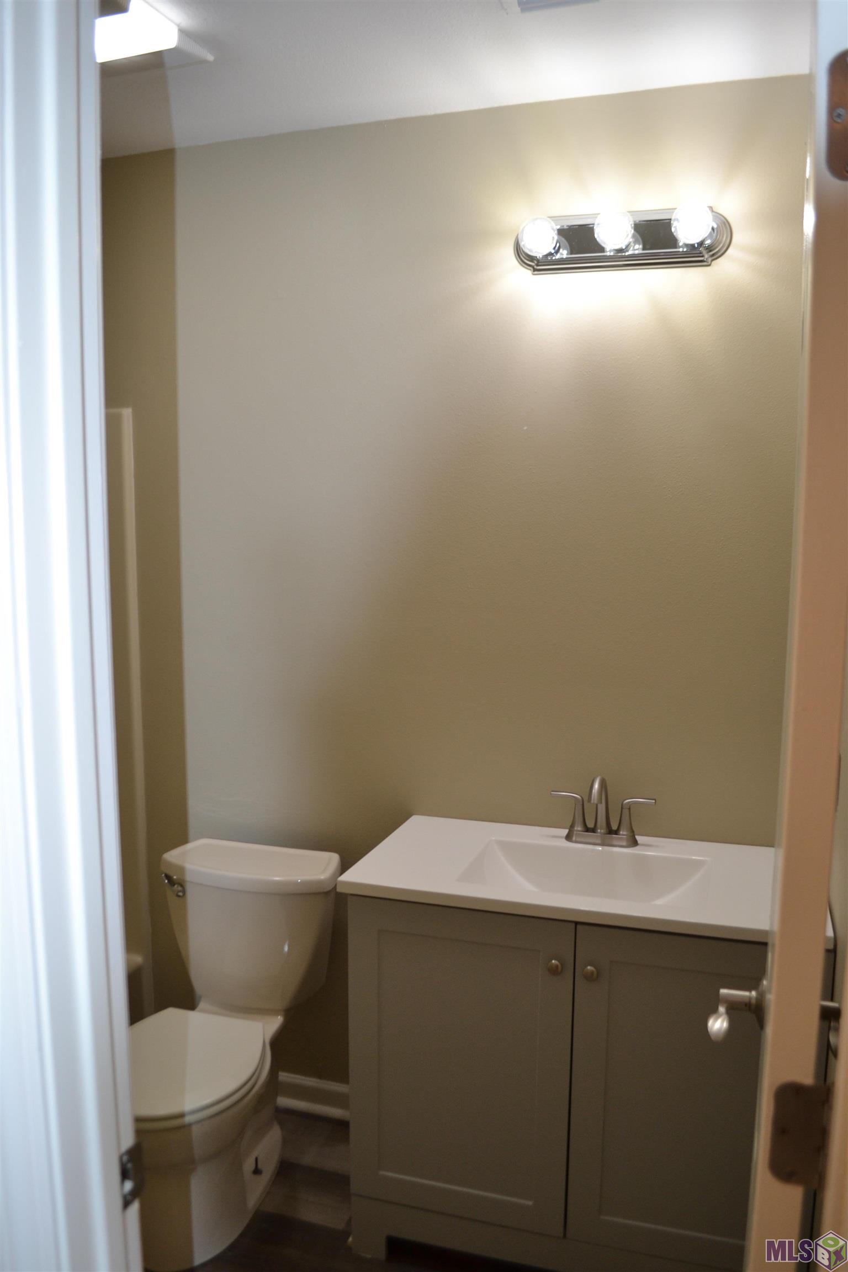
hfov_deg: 47.9
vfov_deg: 67.4
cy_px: 636
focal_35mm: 27
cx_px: 424
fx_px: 954
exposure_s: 1/60
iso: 400
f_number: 3.5
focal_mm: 18
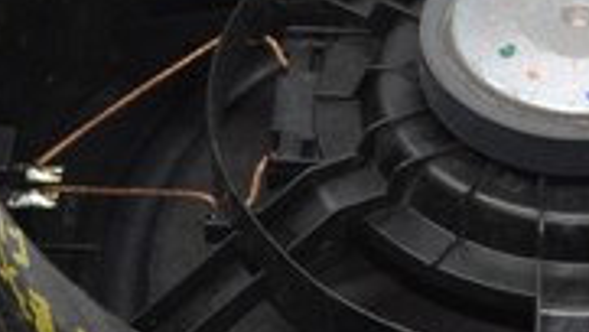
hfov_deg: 12.0
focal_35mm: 178
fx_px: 2781
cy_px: 228
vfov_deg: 6.8
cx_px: 521
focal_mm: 32
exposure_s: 1/80
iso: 400
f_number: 4.8
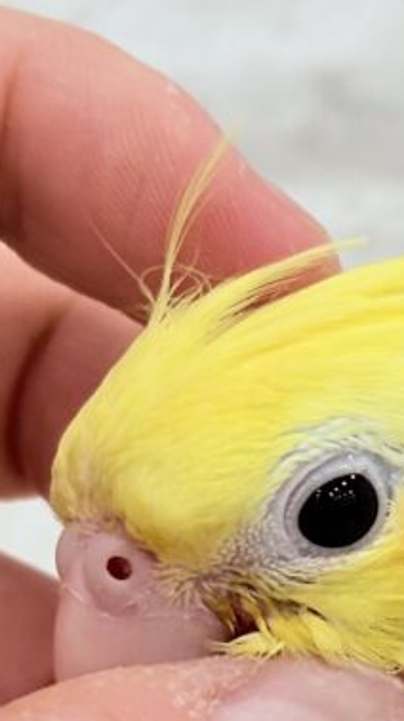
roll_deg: +1.4
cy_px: 666
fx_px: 3436
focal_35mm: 180
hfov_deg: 6.6
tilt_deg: -8.0
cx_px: 690
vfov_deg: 11.9
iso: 50
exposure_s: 1/100
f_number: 1.6
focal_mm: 5.96
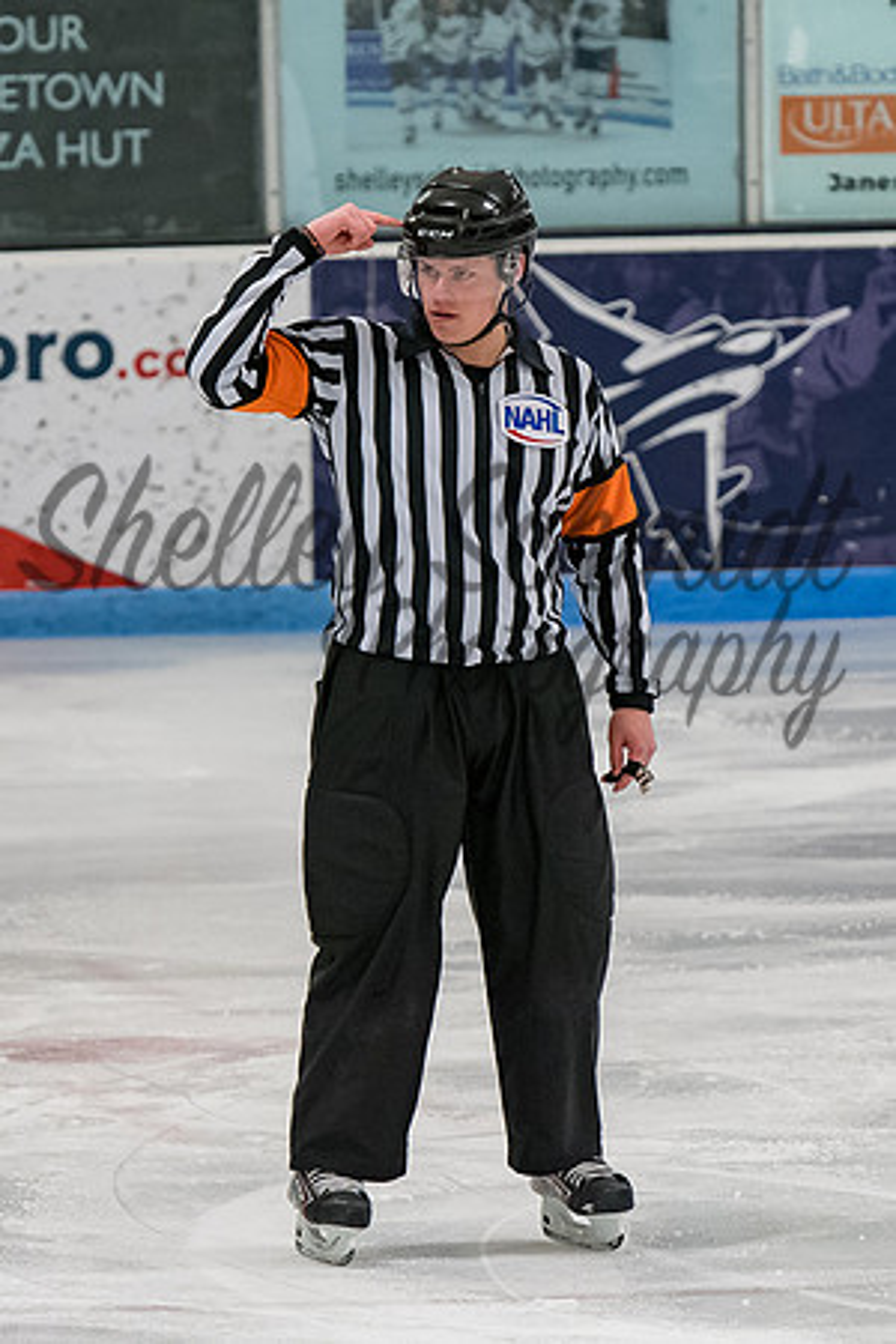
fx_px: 17843
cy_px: 583
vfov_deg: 4.3
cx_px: 430
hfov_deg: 2.9
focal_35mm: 478
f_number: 3.5
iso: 2500
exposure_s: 1/800
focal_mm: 180
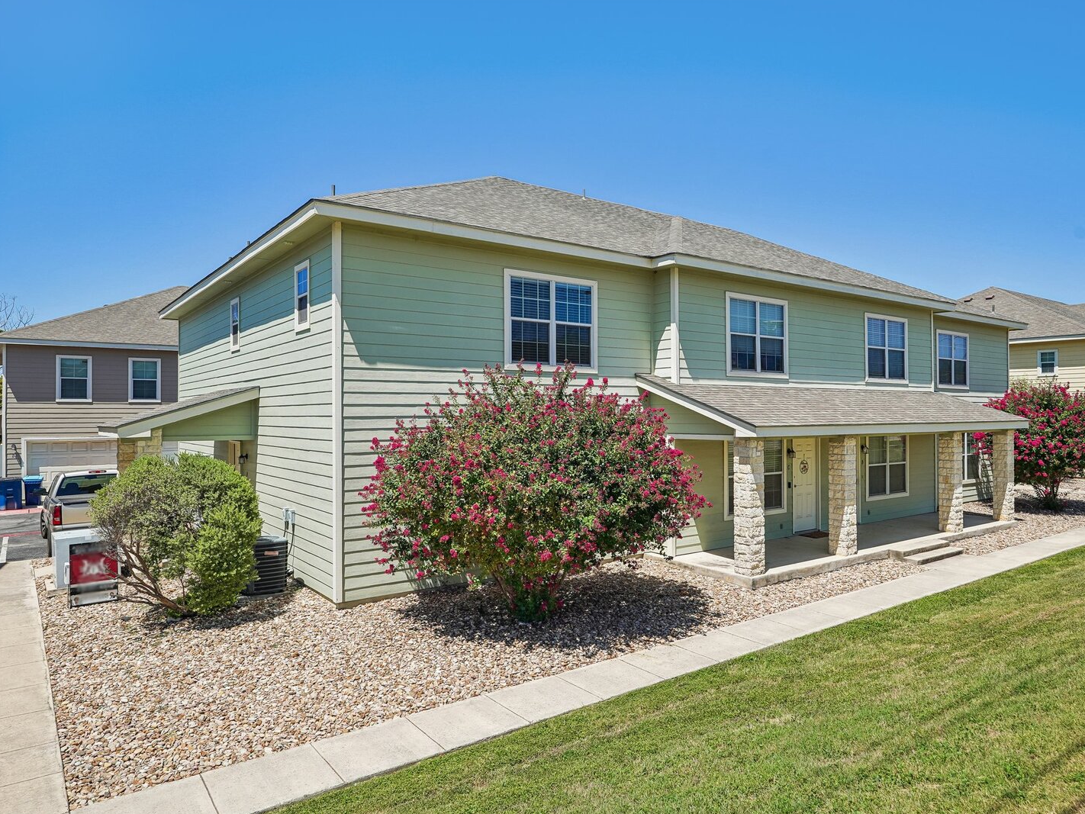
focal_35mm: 24
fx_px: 738
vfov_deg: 57.7
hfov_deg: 72.4
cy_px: 405
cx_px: 599
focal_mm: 21.5
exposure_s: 1/320
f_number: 8
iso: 100
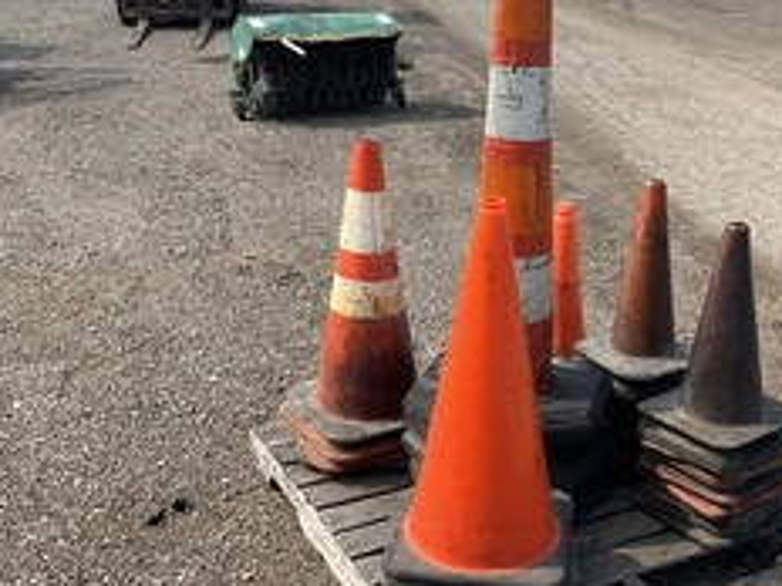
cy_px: 290
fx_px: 1130
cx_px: 533
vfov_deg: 29.1
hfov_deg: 37.7
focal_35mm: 50
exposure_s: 1/898
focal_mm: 3
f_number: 1.8
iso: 25
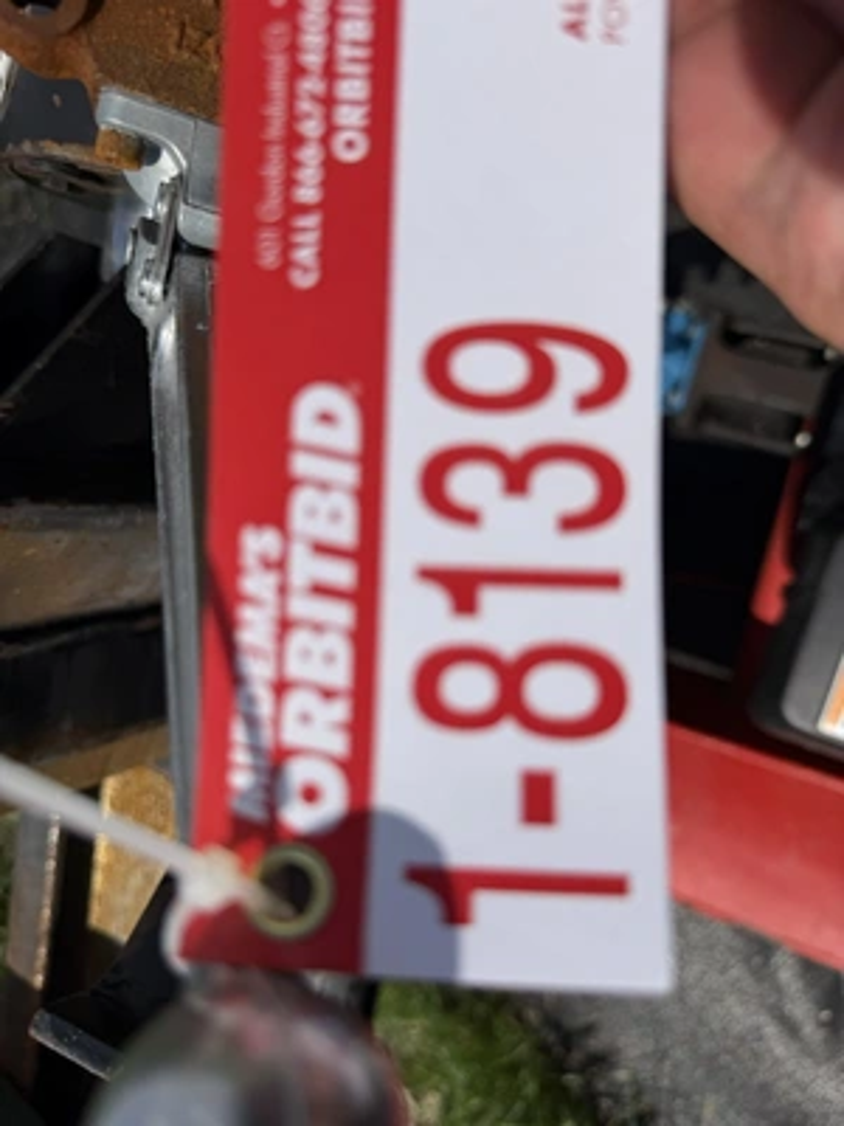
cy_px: 563
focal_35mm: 24
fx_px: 780
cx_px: 422
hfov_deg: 56.8
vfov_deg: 71.6
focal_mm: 6.76
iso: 80
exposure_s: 1/14286
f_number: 1.78
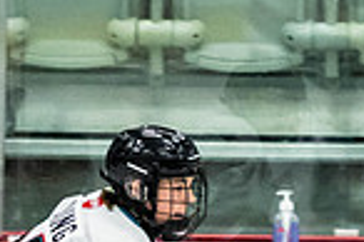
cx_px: 105
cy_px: 679
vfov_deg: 1.3
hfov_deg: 2.0
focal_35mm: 1020
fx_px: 10302
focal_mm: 135
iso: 2200
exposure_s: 1/640
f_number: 2.8
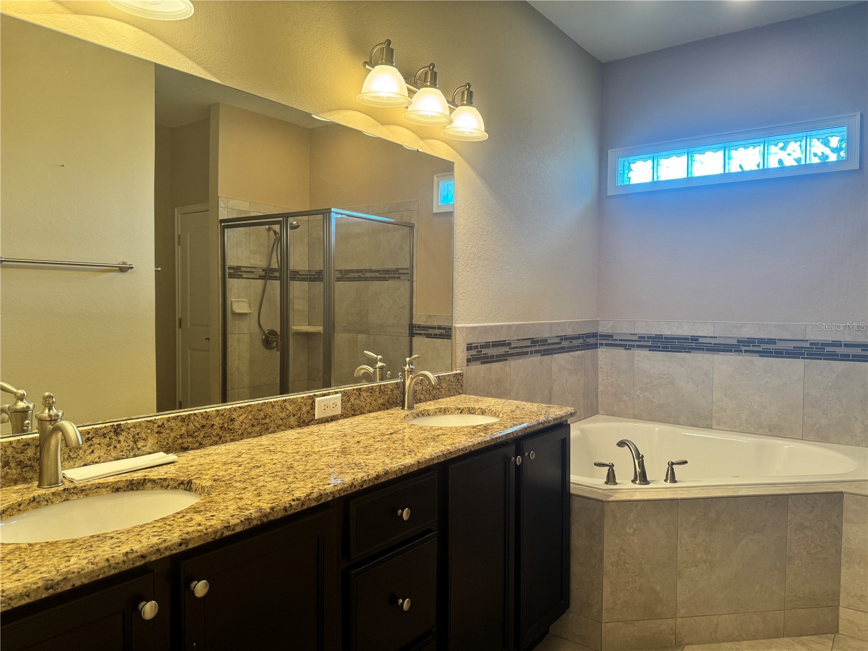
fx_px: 602
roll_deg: -0.8
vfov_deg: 56.8
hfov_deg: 71.6
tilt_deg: -2.7
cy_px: 326
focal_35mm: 24
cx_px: 434
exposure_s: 1/60
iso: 125
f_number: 1.78
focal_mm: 6.76
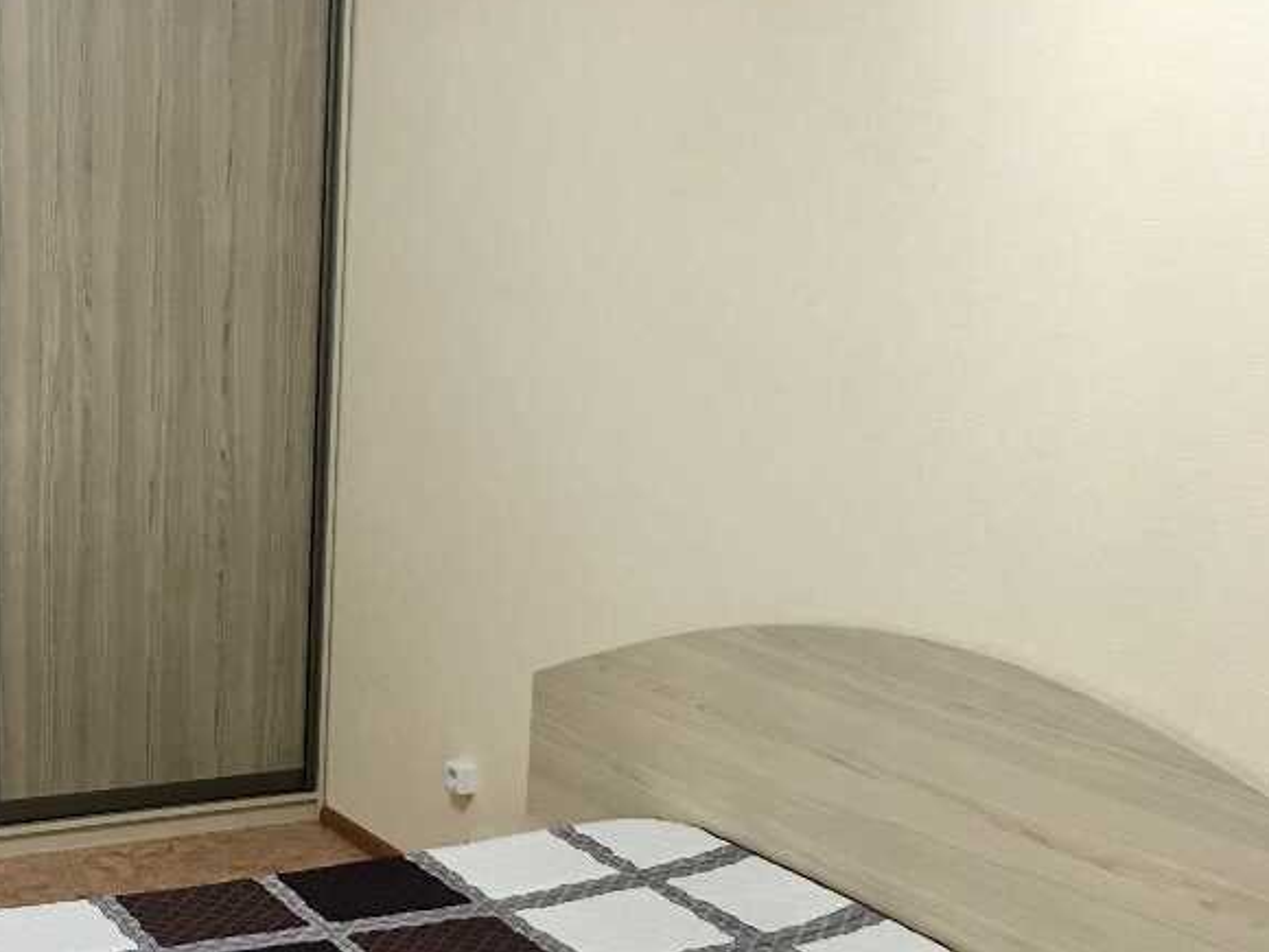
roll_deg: -0.2
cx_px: 118
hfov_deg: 33.6
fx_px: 1980
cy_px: 580
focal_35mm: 54
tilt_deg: -10.5
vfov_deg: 27.0
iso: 200
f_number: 2.2
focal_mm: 4.15
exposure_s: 1/25
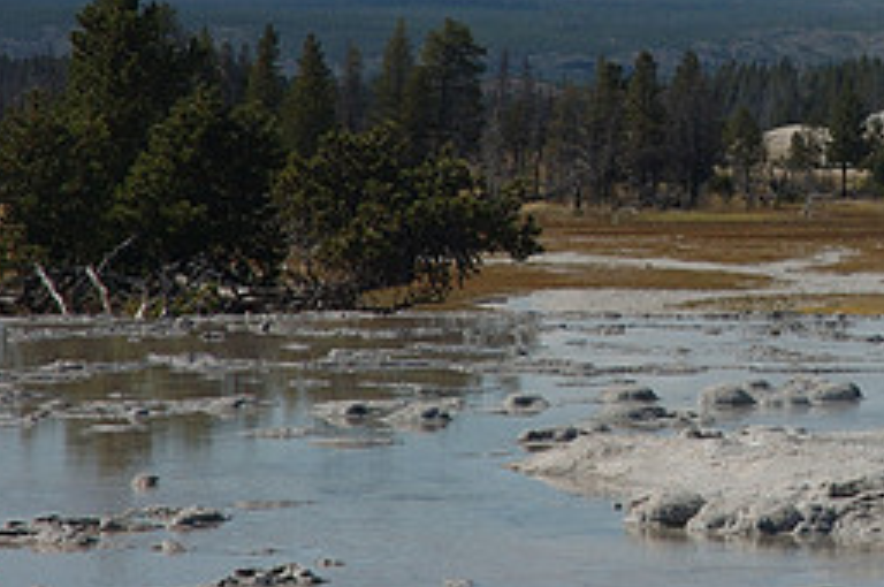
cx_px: 922
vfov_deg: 5.7
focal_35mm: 238
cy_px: 41
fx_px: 5837
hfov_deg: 8.6
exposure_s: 1/250
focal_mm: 70
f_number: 8
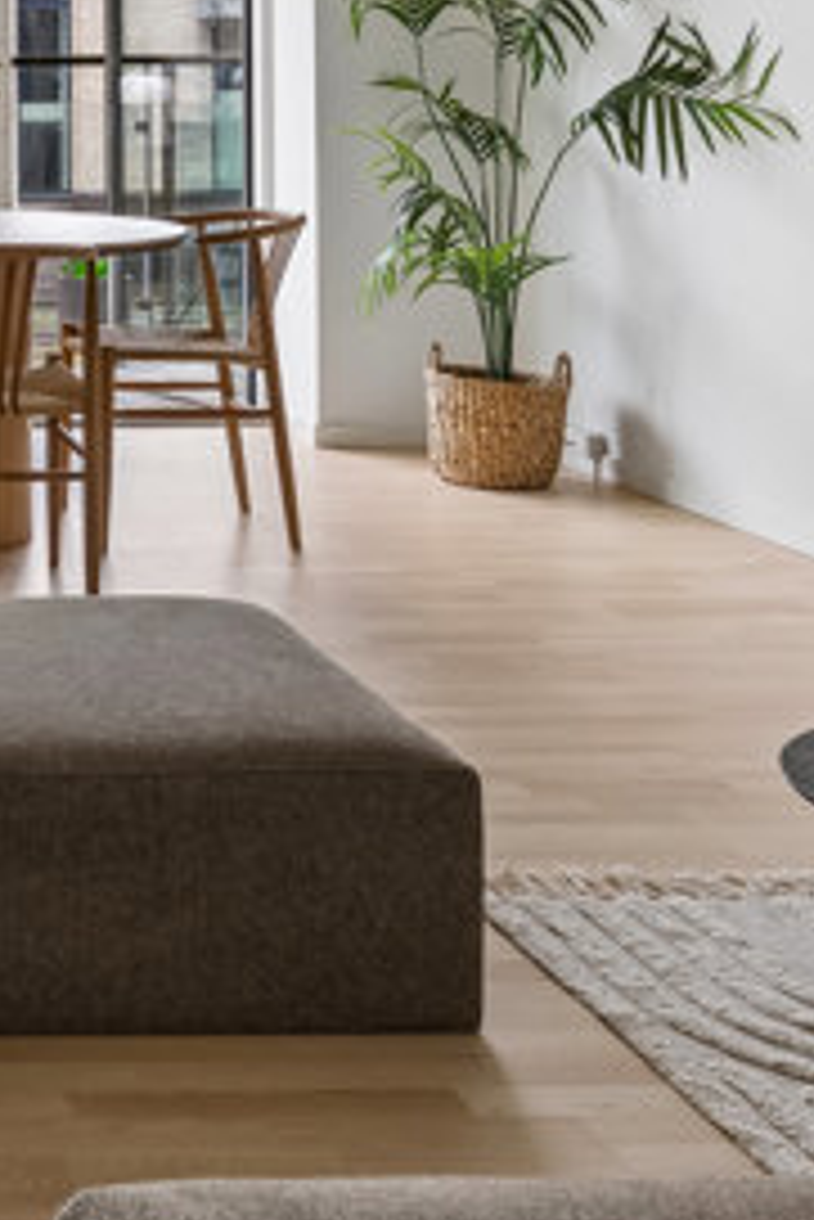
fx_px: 2048
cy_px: 74
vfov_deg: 31.3
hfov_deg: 19.3
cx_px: -441
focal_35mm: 60
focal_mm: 20.5
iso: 800
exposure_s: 1/20
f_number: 8
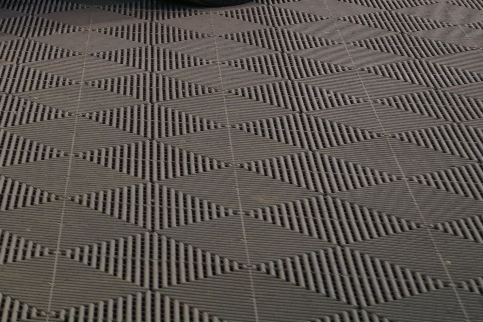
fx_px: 1905
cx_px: -429
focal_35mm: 142
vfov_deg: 9.1
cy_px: -293
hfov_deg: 12.9
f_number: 6.3
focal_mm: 35
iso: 400
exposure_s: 1/40
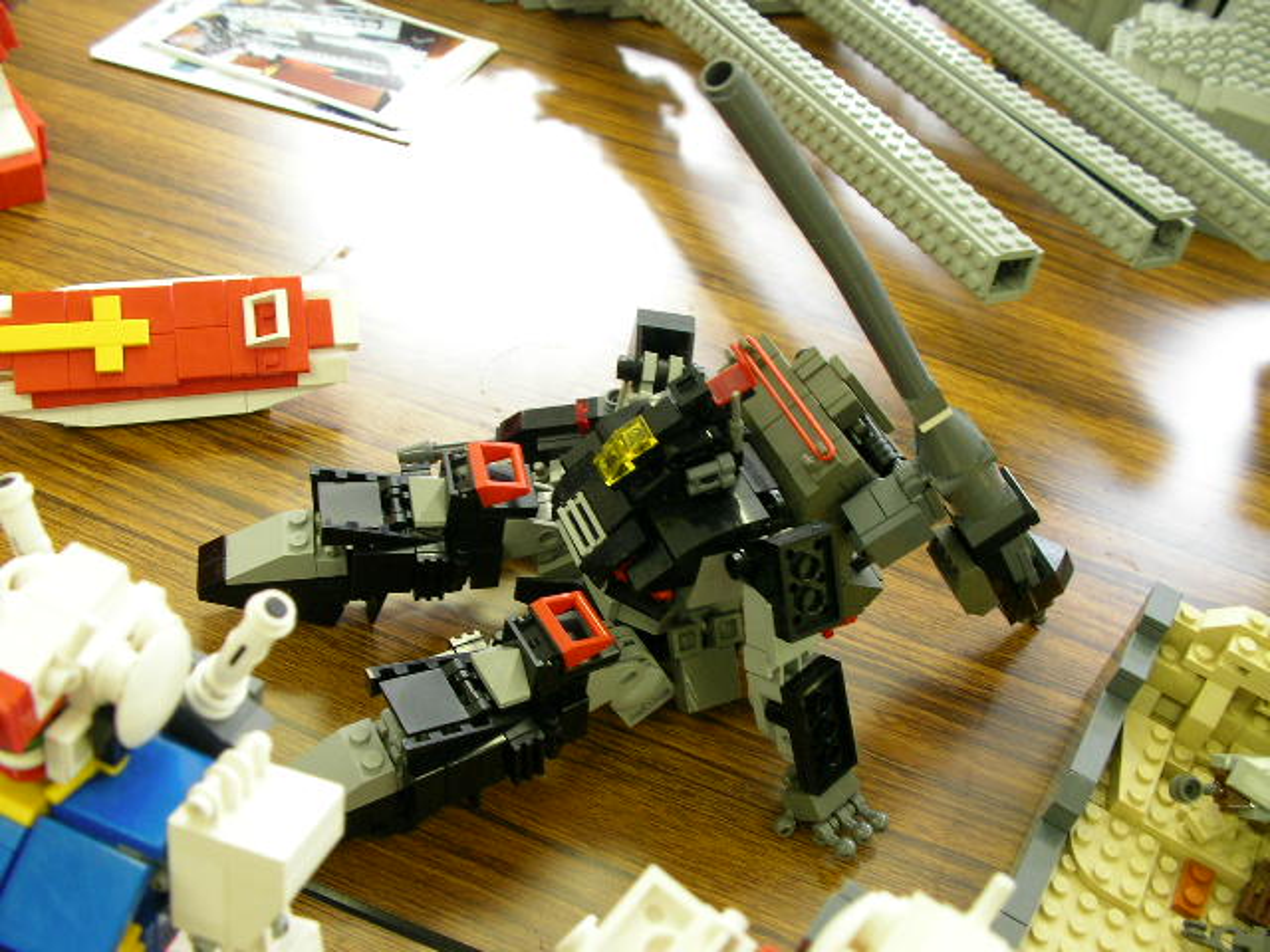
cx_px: 635
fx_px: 1394
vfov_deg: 37.7
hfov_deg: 49.0
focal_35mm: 38
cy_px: 476
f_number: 3.5
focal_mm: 5.8
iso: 100
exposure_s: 1/16.7
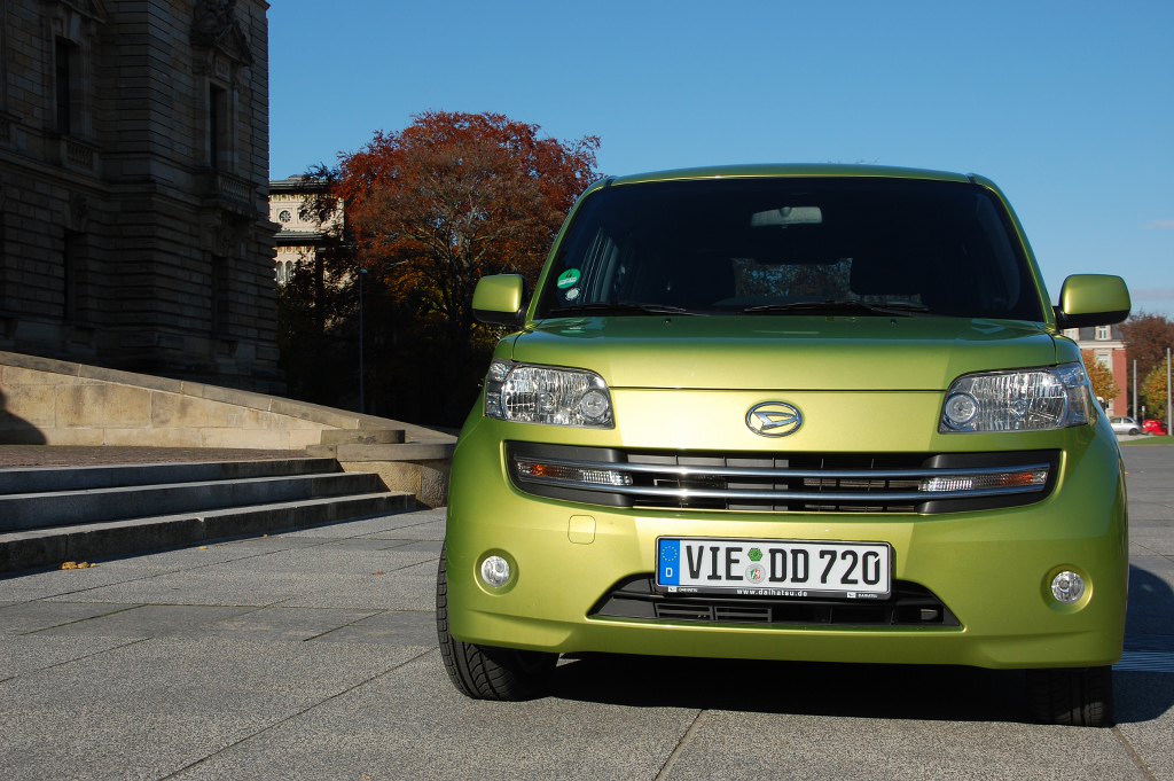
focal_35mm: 51
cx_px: 587
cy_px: 390
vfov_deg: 26.4
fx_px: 1662
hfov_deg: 38.9
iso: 200
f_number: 11
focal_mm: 34
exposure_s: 1/500
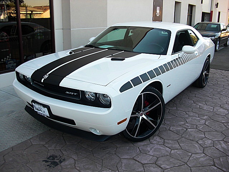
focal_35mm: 36
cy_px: 86
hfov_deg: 51.4
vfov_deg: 39.7
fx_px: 238
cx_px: 114
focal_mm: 6.3
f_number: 2.8
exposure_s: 1/125
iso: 50
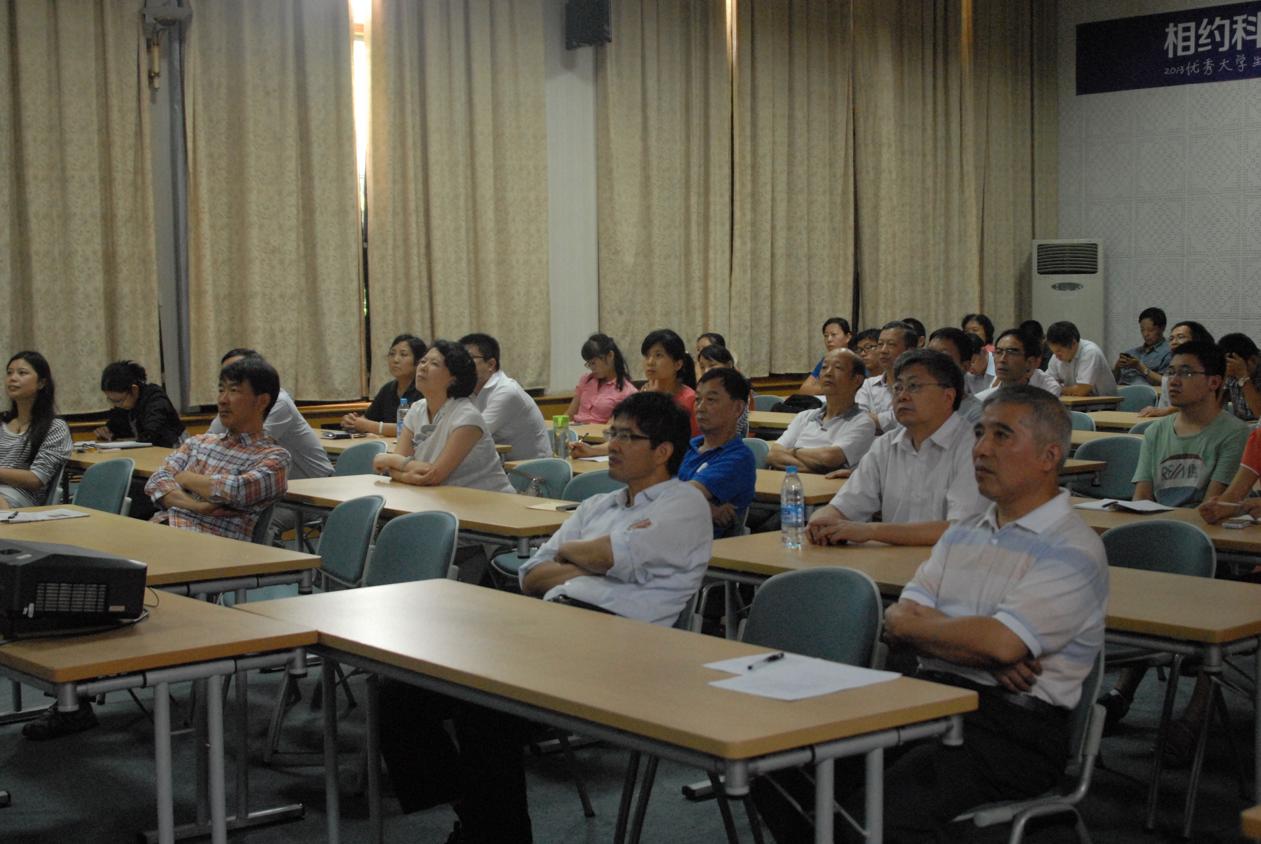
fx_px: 1841
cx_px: 630
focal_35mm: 52
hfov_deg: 37.8
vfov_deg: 25.8
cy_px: 422
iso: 1600
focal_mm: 35
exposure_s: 1/30
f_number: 3.8
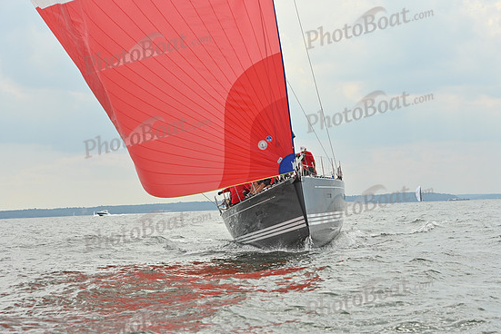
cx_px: 259
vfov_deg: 13.7
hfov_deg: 20.4
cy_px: 169
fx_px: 1392
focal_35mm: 100
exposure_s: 1/1600
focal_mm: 95
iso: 320
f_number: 7.1
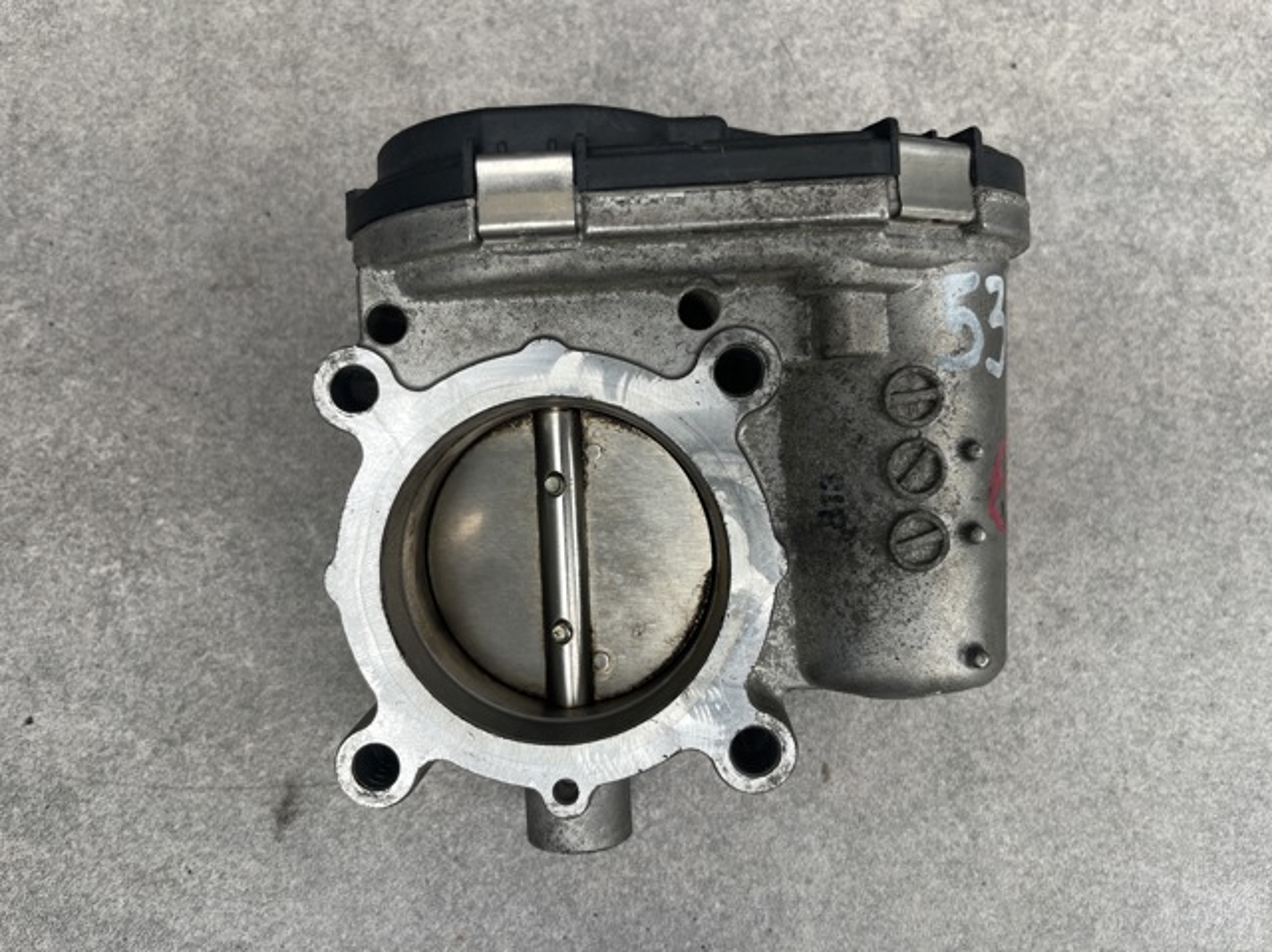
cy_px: 476
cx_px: 636
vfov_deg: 53.0
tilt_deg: -77.8
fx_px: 955
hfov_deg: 67.3
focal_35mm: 26
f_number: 1.6
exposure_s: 1/127
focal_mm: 5.1
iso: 32
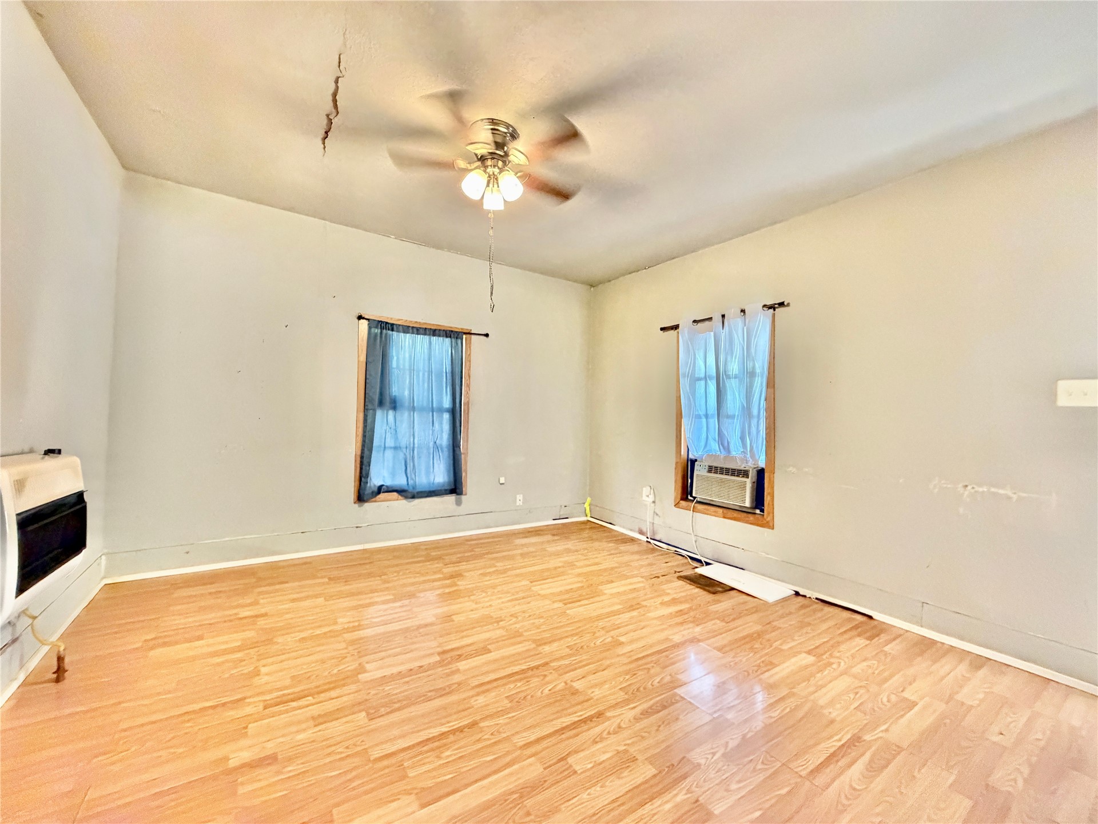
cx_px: 549
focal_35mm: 14
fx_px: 444
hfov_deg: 102.1
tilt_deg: +0.7
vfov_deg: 85.7
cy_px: 412
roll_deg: -1.5
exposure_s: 1/60
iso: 800
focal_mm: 2.22
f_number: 2.2
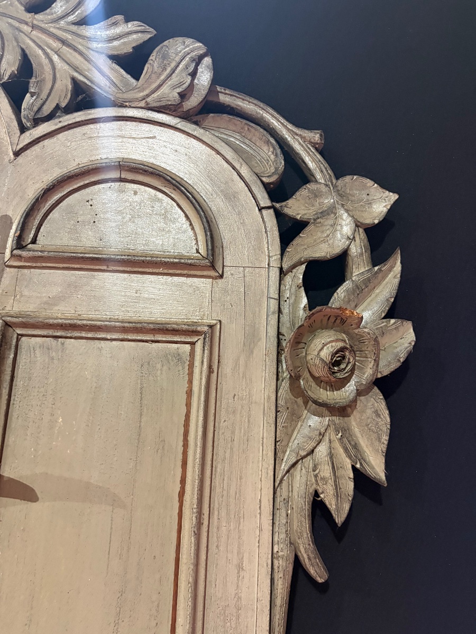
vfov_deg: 67.3
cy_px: 317
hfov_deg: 53.1
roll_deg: -2.3
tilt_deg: +9.2
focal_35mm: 26
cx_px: 238
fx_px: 477
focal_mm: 5.96
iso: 500
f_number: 1.6
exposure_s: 1/33
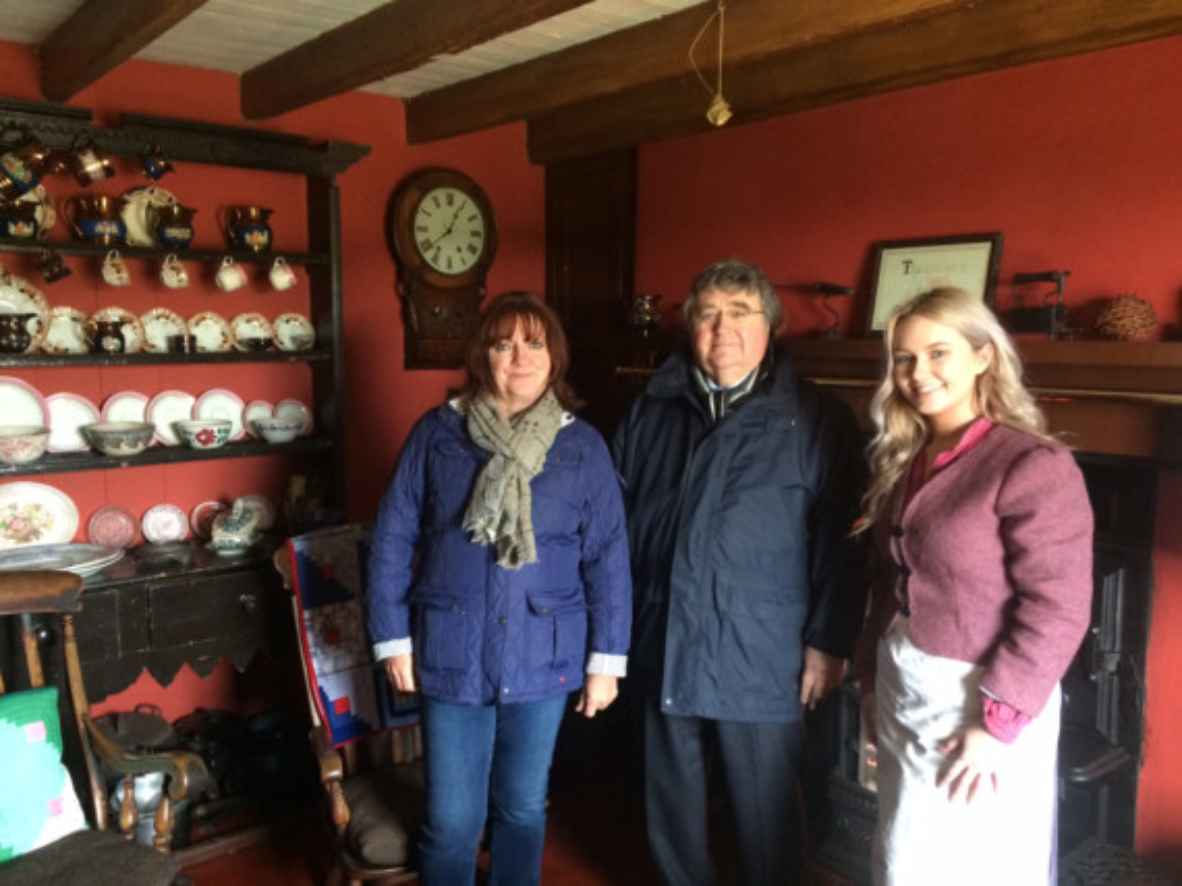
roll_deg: +0.8
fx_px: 990
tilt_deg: -6.1
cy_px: 443
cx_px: 591
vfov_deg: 48.2
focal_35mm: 29
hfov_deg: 61.7
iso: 320
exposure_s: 1/20
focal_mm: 4.15
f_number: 2.2
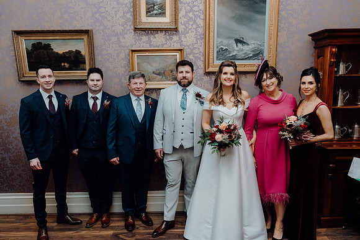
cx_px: 180
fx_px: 280
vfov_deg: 46.4
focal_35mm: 28
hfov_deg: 65.5
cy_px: 120
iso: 2500
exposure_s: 1/160
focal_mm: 28
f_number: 5
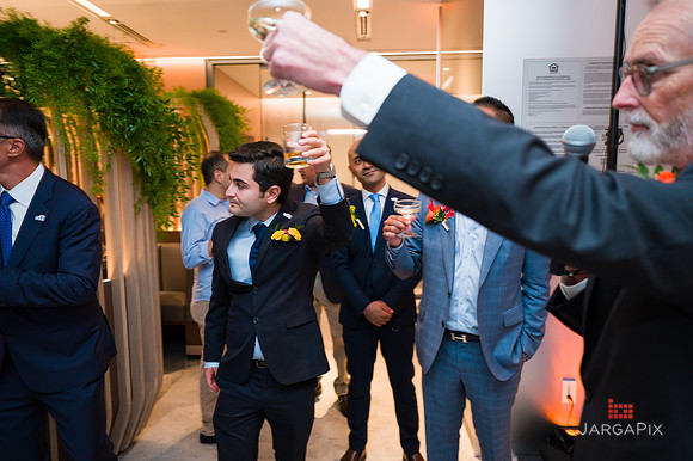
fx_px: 471
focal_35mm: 24
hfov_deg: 72.7
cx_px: 346
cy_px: 230
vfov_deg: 52.2
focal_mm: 24
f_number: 3.2
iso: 800
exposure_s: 1/160
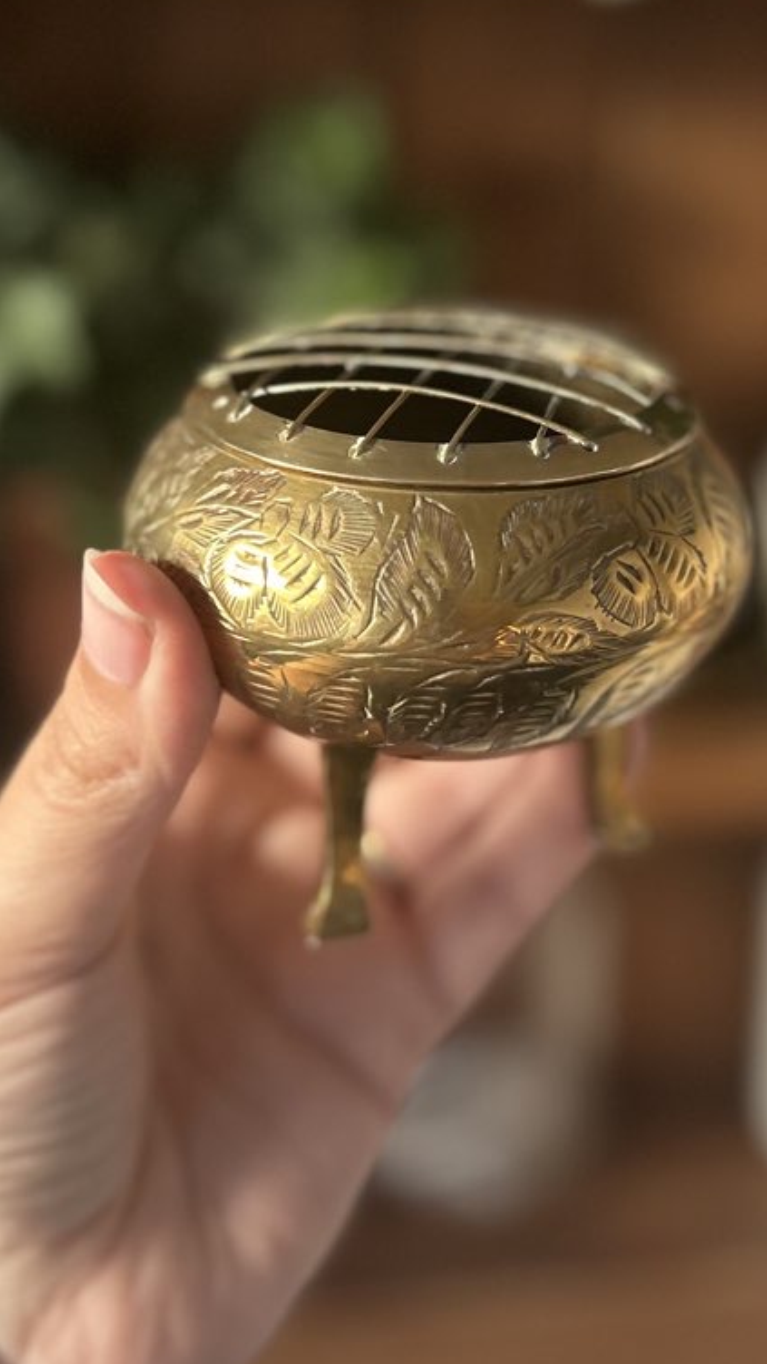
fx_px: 1772
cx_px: 505
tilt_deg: -14.4
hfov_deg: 24.3
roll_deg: -1.4
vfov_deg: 41.8
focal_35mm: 49
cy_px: 519
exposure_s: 1/50
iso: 250
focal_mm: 5.7
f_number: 1.5
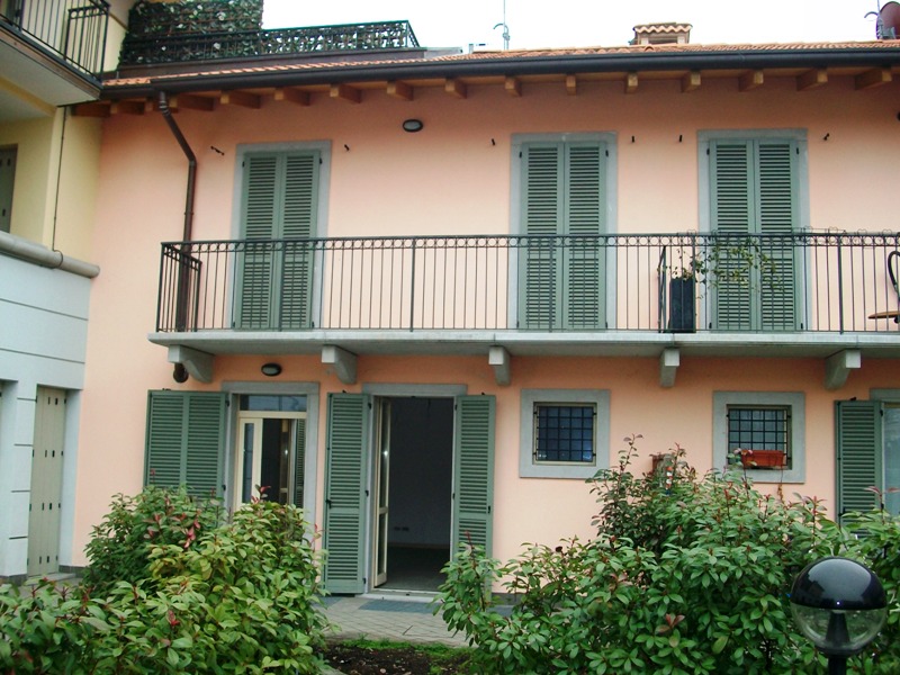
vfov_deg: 41.8
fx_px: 884
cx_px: 450
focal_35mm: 34
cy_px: 338
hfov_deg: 54.0
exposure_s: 1/125
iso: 80
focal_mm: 5.7
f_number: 2.8
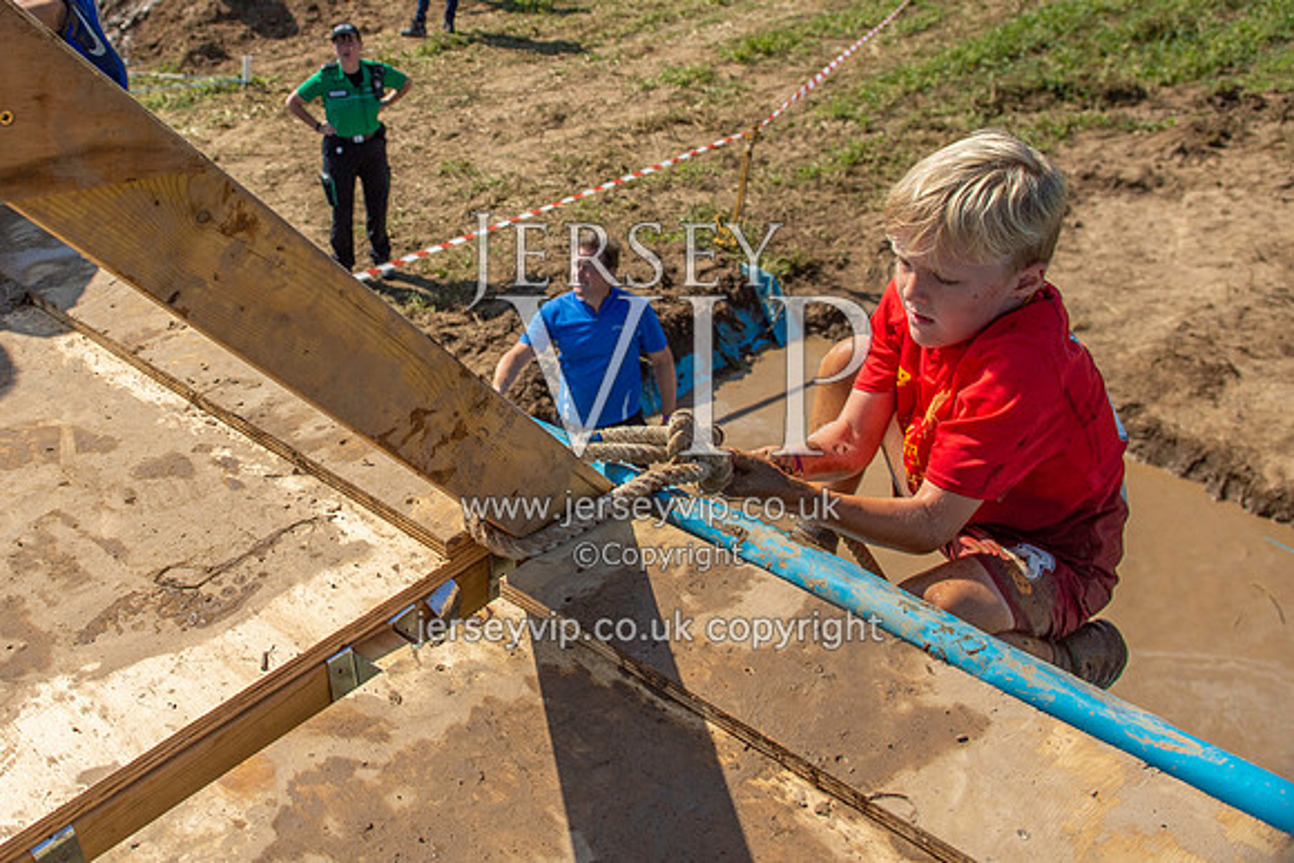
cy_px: 295
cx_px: 442
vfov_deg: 34.4
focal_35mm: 38
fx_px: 1381
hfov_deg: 49.4
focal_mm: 18
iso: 100
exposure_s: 1/6400
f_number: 4
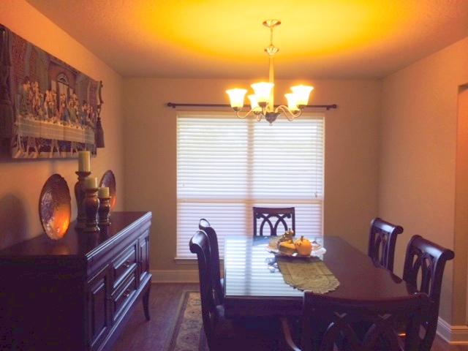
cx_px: 234
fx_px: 406
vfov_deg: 46.8
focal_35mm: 30
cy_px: 176
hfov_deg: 60.0
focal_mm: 4.12
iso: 40
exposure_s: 1/30
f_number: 2.2
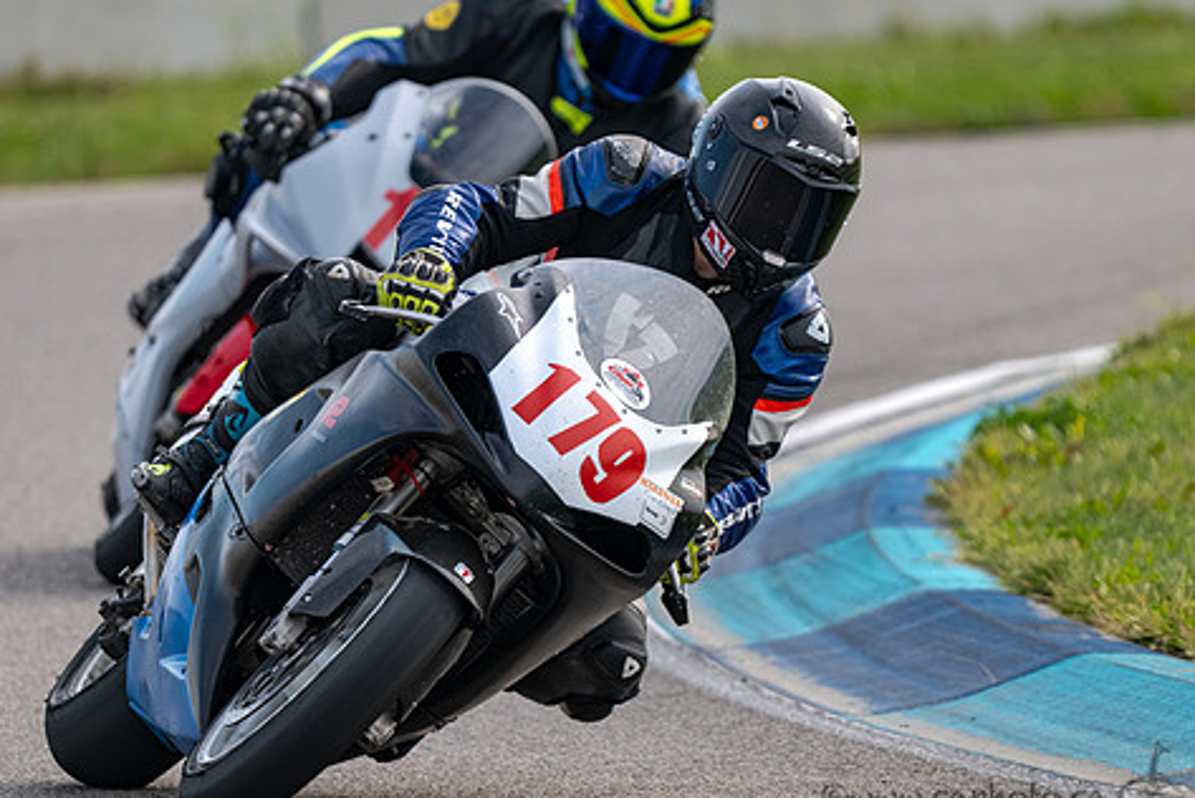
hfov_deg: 2.5
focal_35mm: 822
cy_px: 417
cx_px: 475
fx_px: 27301
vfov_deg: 1.7
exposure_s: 1/1250
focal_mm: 600
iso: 450
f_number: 6.3
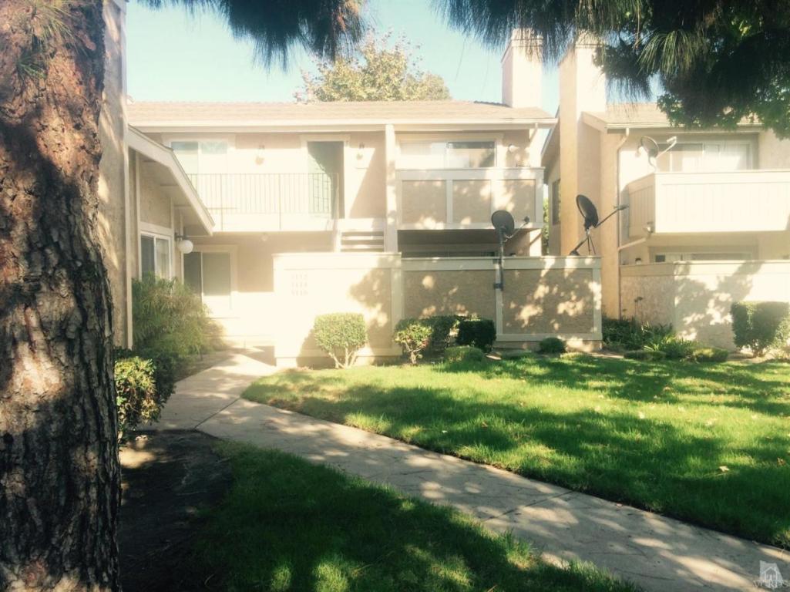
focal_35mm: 29
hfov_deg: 61.7
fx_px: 662
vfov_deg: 48.2
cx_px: 395
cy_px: 296
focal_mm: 4.15
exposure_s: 1/526
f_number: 2.2
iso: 32
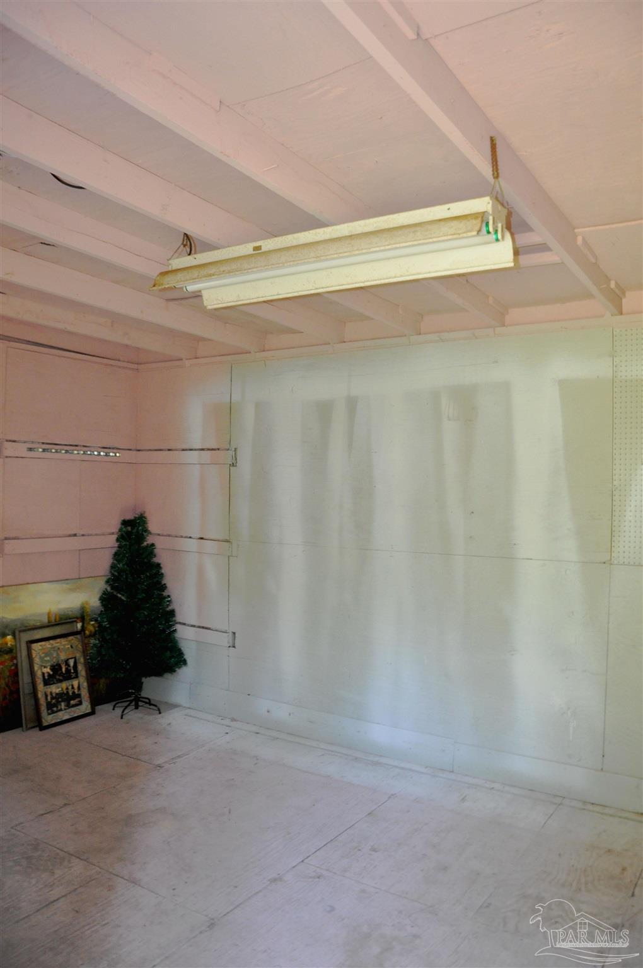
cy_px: 484
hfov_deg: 47.8
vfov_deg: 67.4
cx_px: 322
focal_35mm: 27
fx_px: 725
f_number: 4.5
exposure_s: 1/60
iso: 1250
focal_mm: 18
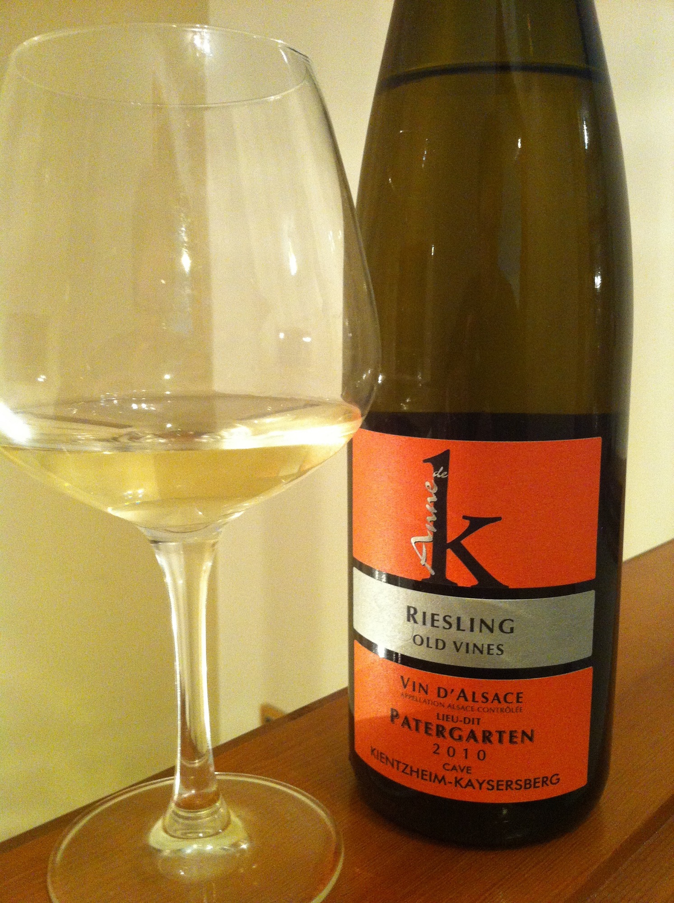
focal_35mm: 35
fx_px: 911
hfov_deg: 40.6
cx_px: 337
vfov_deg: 52.7
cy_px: 452
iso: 320
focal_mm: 3.85
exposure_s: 1/15
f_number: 2.8
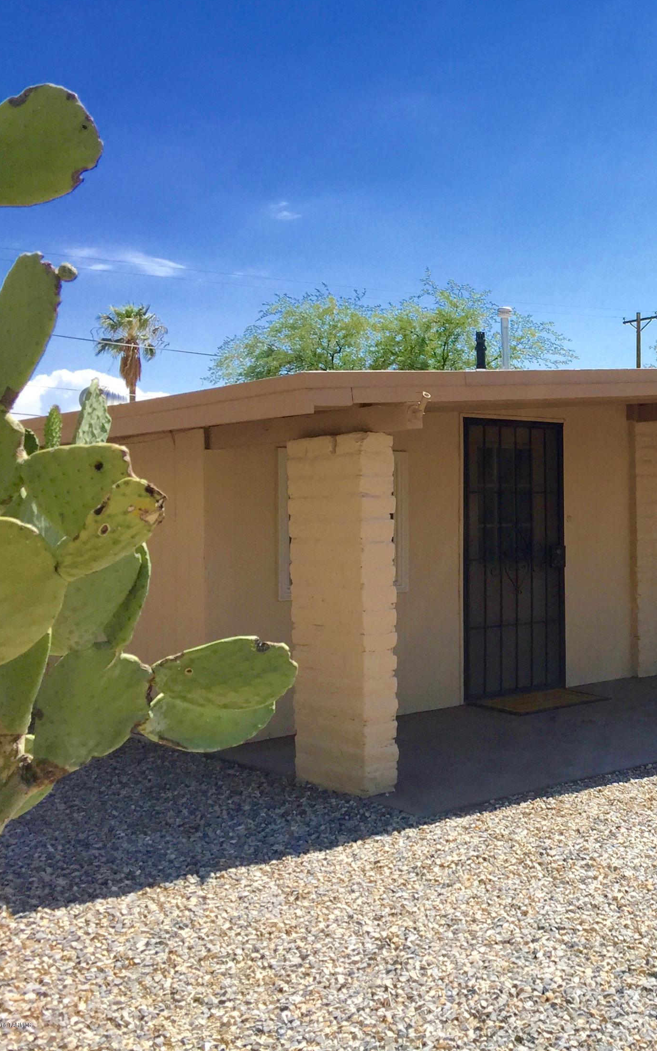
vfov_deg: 47.2
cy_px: 520
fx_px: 1204
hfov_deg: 28.1
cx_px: 705
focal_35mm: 42
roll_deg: +1.3
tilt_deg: -0.9
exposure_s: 1/2083
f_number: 2.2
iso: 32
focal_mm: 4.15
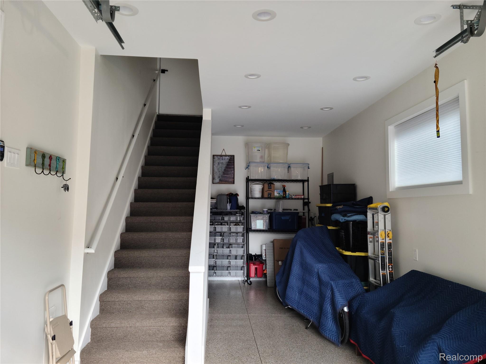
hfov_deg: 63.4
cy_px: 182
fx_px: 393
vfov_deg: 49.7
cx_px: 243
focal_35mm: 28
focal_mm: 5.9
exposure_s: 1/60
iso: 80
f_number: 2
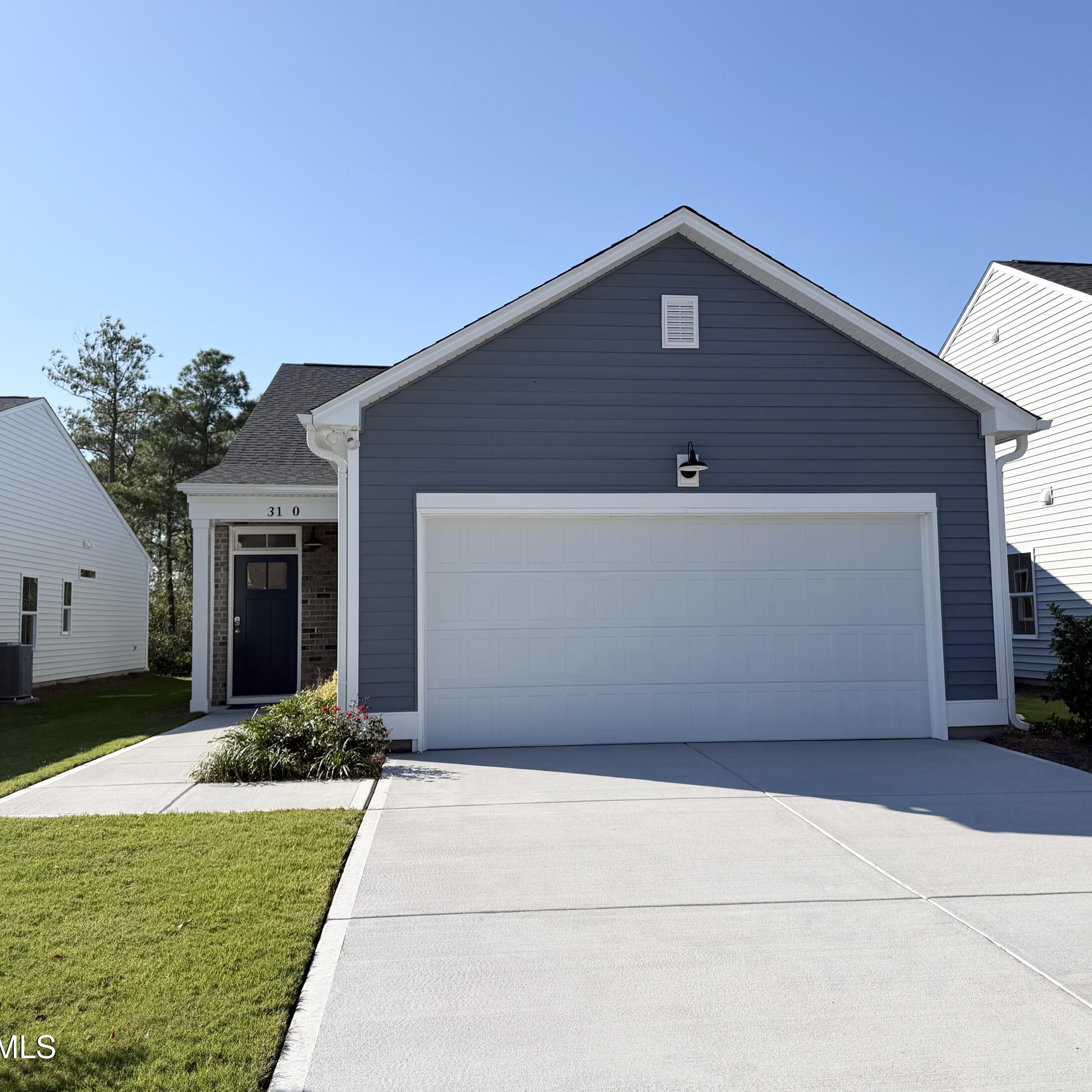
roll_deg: +1.5
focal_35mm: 29
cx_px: 564
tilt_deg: +3.6
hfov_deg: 55.6
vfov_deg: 55.6
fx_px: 1035
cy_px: 539
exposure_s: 1/6173
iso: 80
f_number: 1.78
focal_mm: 6.76
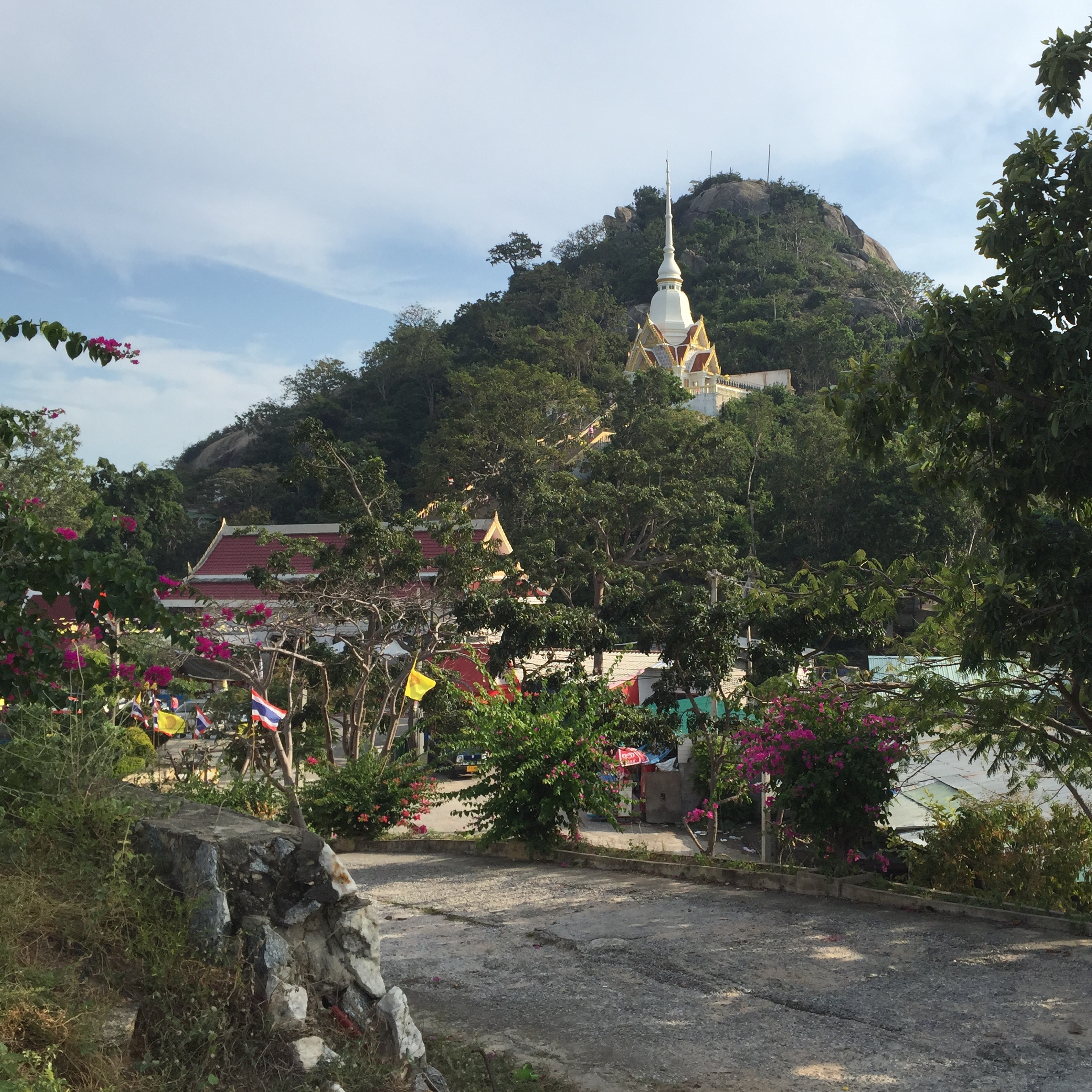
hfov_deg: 46.6
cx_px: 713
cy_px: 537
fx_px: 1249
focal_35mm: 35
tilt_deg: +1.9
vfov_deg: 47.2
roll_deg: -0.5
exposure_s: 1/2083
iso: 32
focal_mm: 4.15
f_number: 2.2
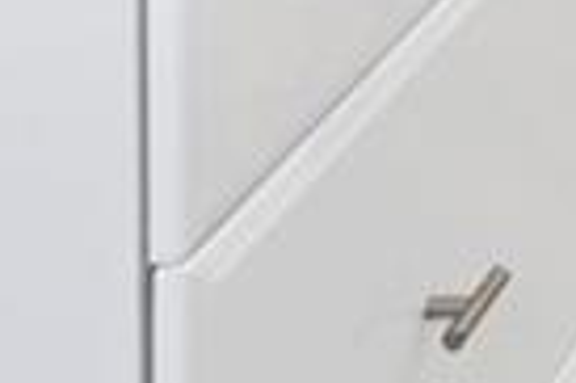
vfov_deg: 8.0
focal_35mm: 124
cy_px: -1042
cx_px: 1463
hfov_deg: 12.3
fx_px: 1978
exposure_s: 1/1.67
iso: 100
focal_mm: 16.5
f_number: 9
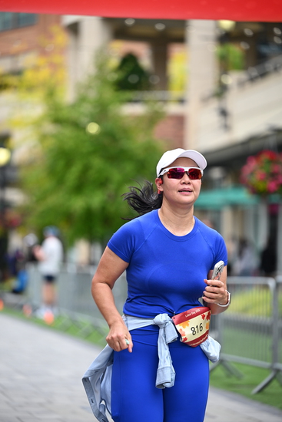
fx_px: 1703
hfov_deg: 9.5
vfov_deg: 14.1
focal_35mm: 145
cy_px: 211
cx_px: 141
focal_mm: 145
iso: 640
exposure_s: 1/2000
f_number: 2.8
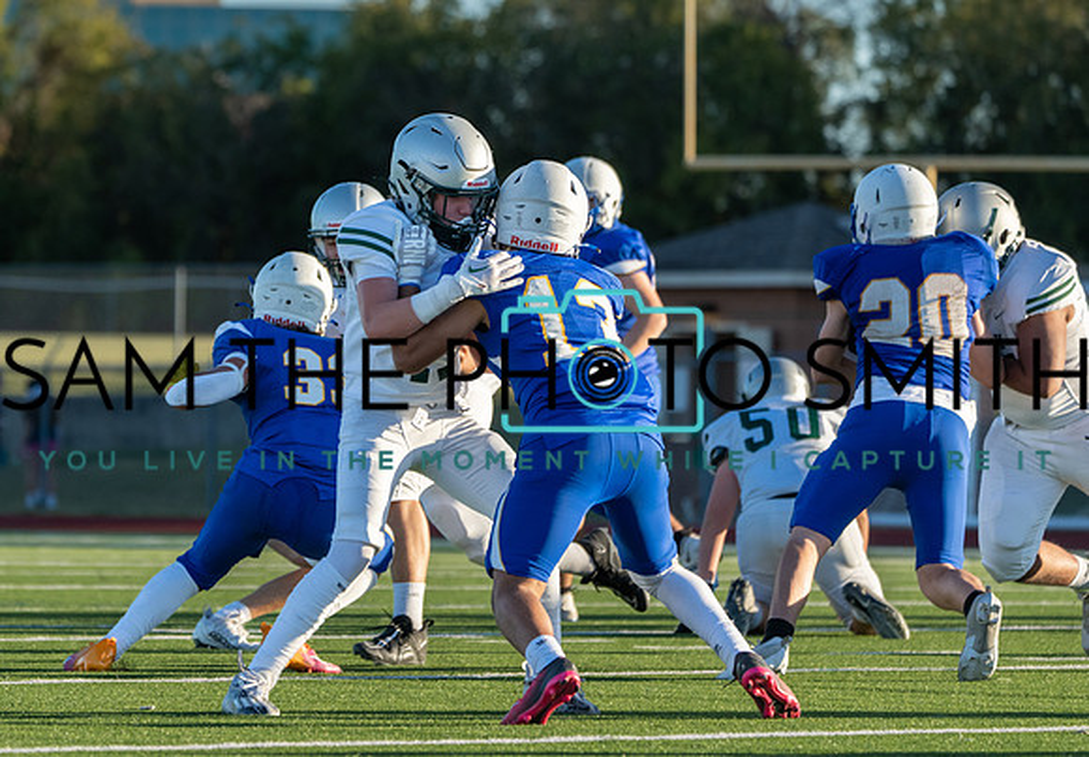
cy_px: 360
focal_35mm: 319
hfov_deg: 6.4
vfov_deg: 4.4
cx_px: 331
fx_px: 9764
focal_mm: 232
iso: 500
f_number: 5.6
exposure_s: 1/1250
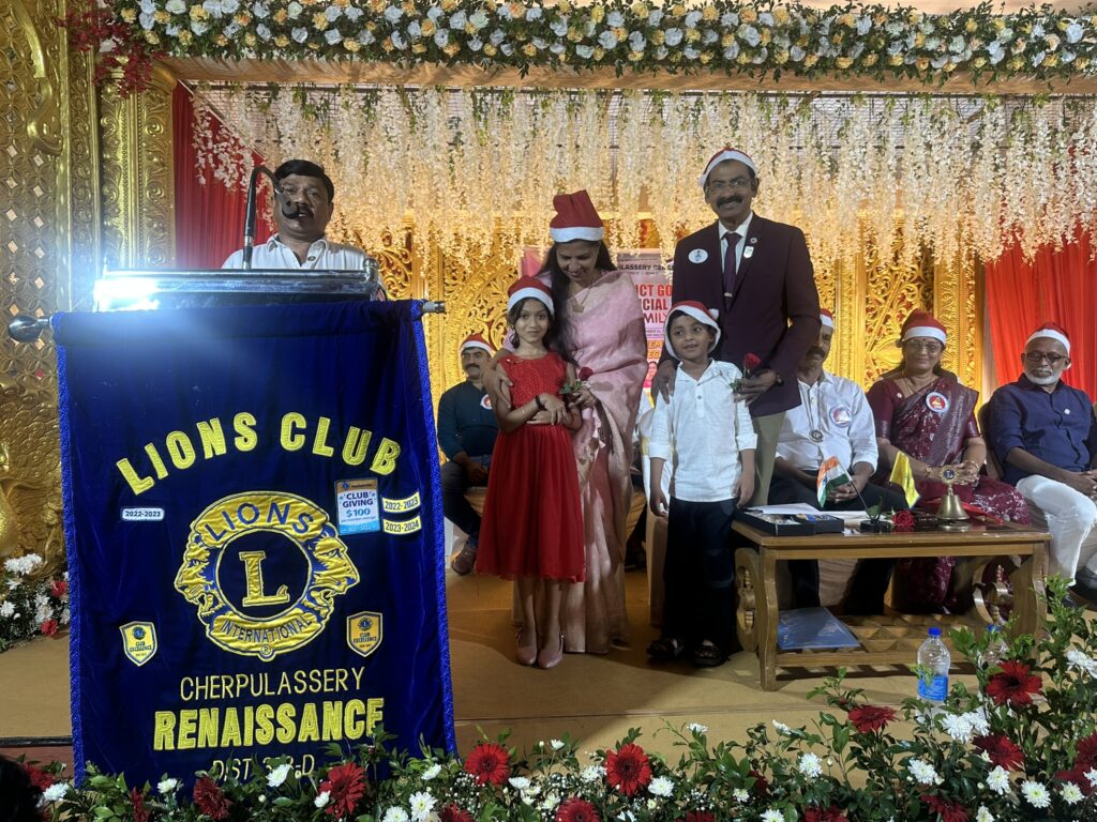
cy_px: 411
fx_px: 761
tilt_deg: -2.1
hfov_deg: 71.6
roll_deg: +1.1
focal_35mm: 24
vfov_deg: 56.8
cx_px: 548
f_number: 1.78
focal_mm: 6.86
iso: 125
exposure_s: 1/50
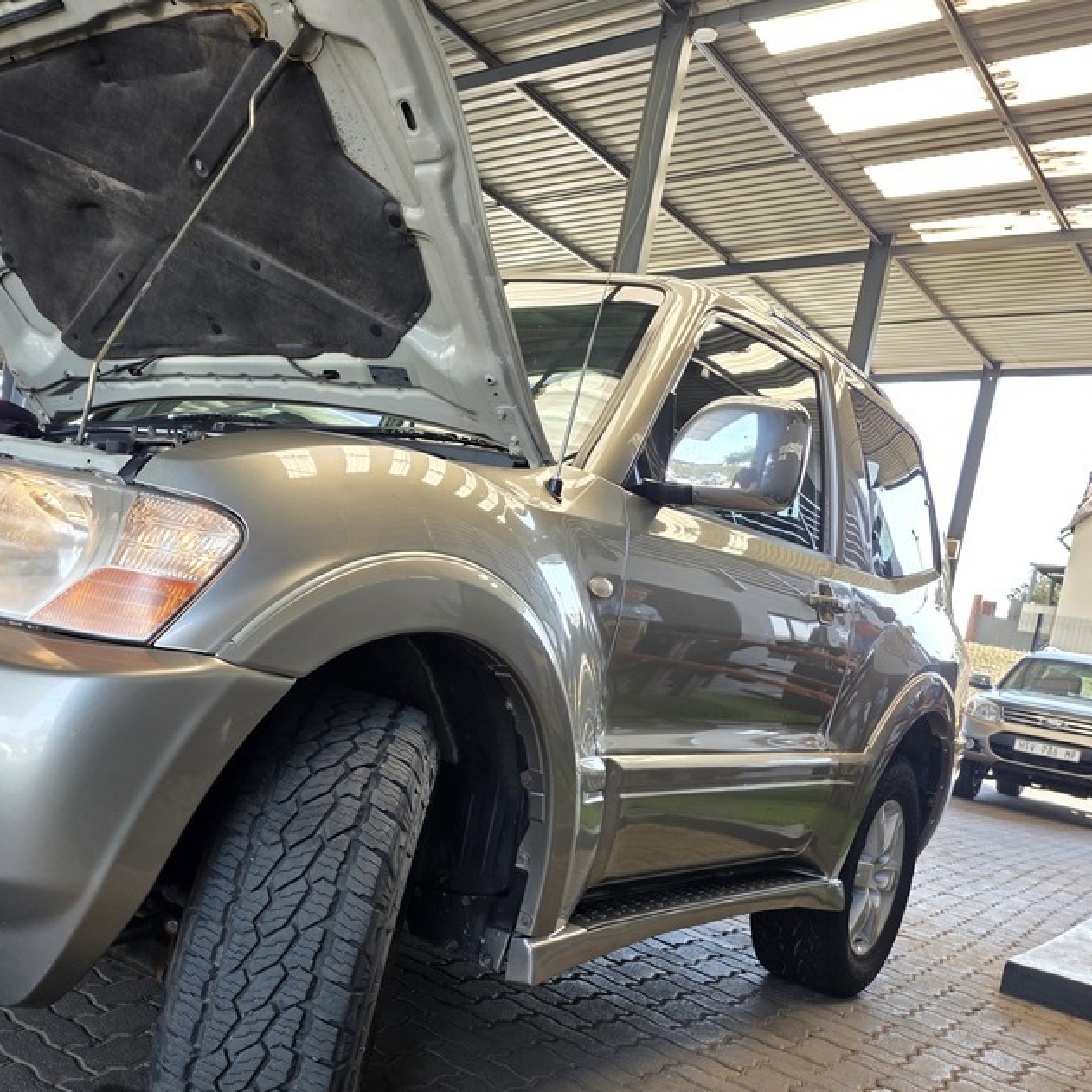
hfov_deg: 47.6
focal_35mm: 33
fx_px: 1178
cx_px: 251
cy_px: 644
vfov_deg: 49.5
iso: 64
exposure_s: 1/180
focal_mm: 6.25
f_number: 1.7
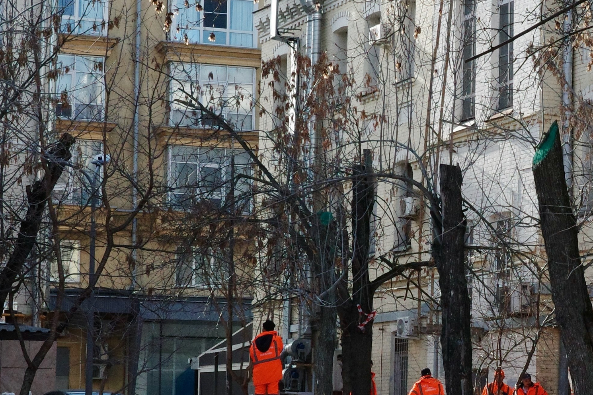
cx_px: 435
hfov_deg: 16.7
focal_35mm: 122
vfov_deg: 11.2
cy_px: 269
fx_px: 2009
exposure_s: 1/500
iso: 1250
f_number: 11
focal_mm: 26
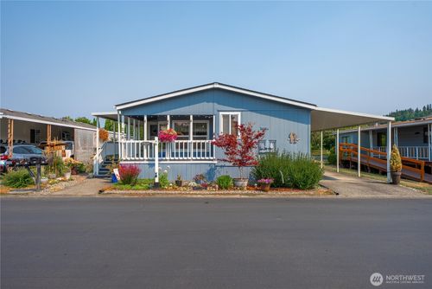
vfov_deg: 53.2
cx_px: 216
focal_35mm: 24
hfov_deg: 73.7
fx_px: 288
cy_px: 144
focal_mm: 24
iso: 80
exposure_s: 1/250
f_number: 7.1
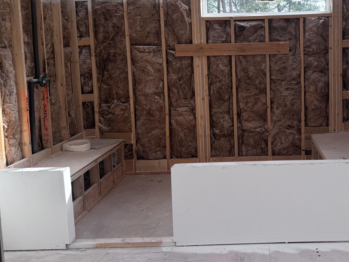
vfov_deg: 33.4
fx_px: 433
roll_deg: +1.2
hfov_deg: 42.7
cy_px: 95
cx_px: 255
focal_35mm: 43
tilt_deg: -6.6
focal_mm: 6.76
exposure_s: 1/283
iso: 80
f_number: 1.78
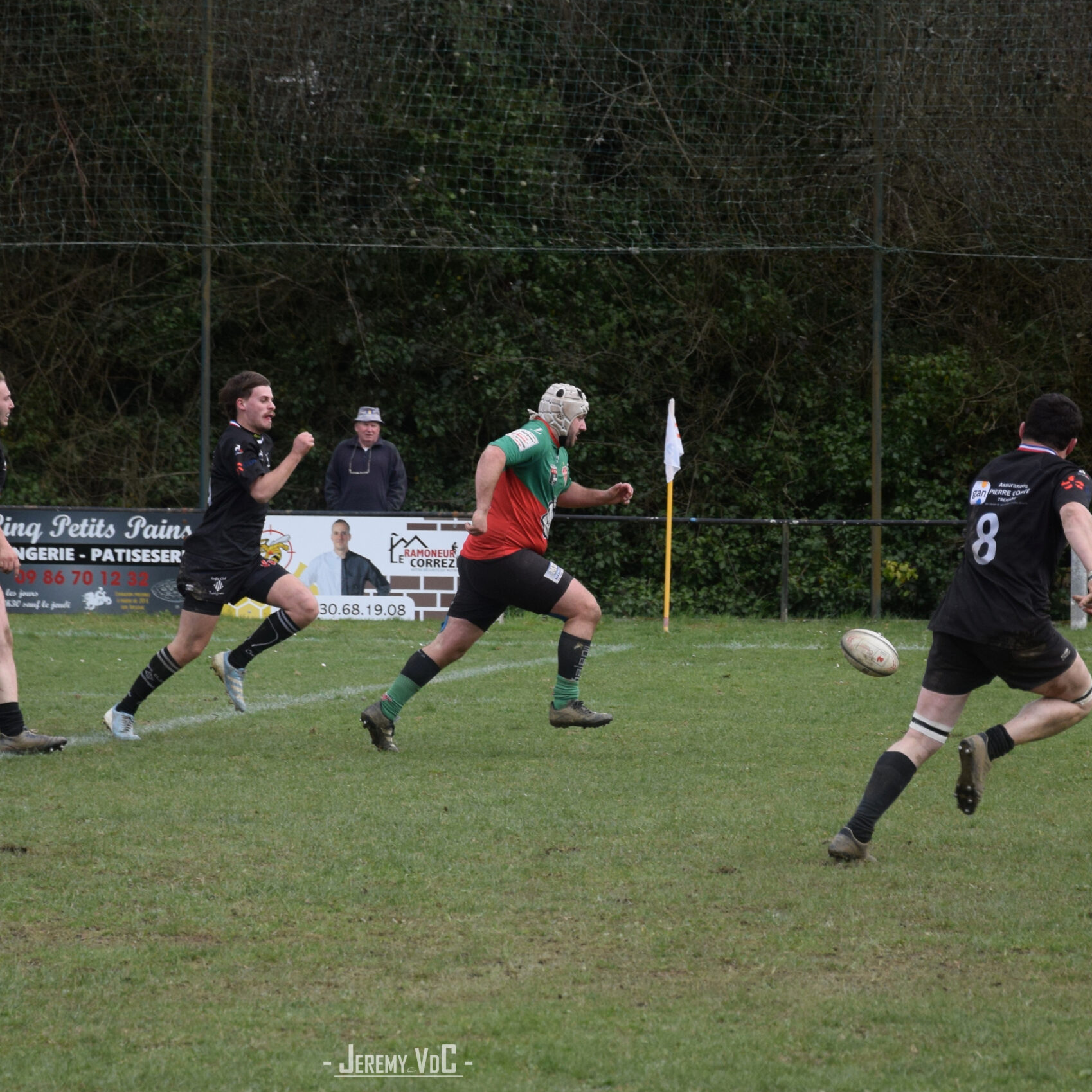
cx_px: 401
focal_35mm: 202
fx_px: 7197
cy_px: 547
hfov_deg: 8.7
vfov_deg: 8.7
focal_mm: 105
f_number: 5.6
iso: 500
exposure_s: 1/1000
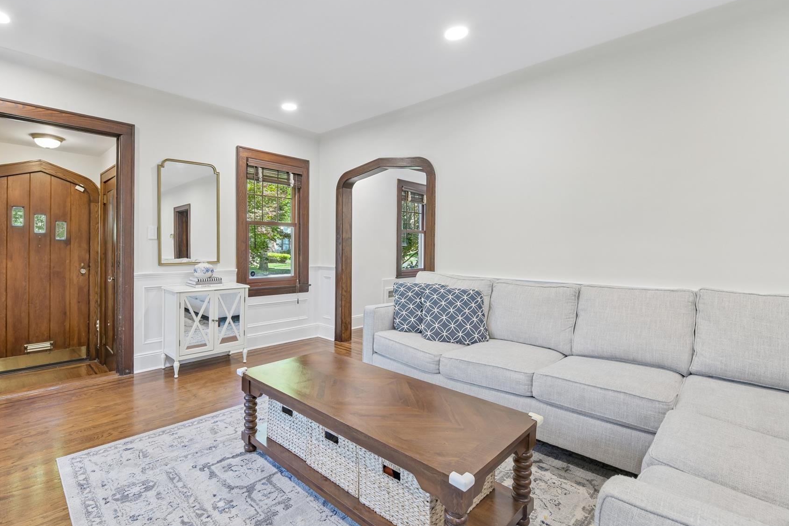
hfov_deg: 92.4
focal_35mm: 17
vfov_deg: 70.4
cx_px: 329
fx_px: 373
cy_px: 253
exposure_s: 1/10
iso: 400
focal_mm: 14
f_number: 8
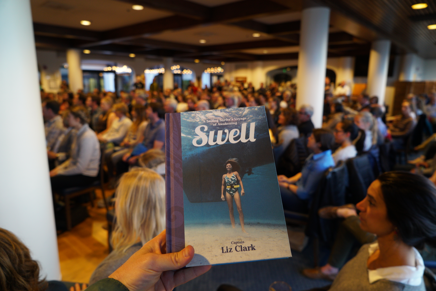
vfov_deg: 53.2
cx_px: 218
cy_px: 146
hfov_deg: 73.7
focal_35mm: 24
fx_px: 291
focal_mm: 24
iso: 640
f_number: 4.5
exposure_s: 1/13
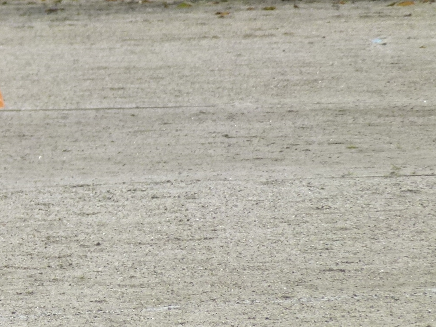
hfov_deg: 2.0
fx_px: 12482
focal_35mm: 991
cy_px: 118
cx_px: -45
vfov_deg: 1.5
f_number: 5.9
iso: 160
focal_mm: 68.8
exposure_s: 1/640
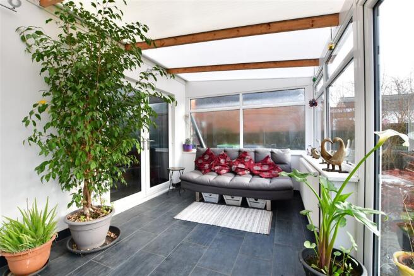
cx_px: 207
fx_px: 172
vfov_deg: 77.3
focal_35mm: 15
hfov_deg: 100.4
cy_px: 138
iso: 200
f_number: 8
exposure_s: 1/30
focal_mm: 10
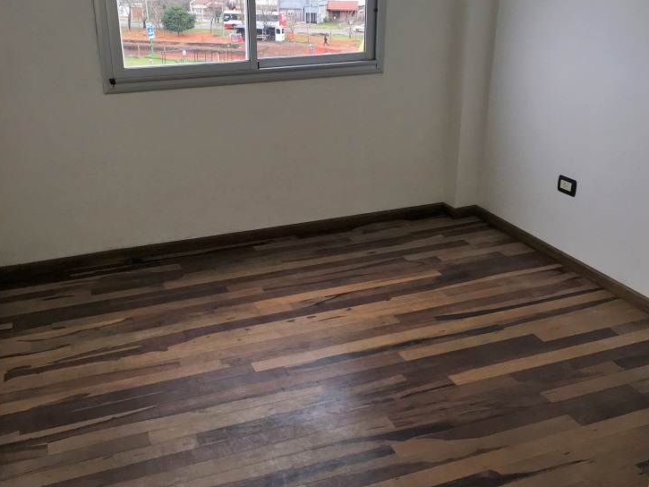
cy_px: 209
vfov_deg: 39.6
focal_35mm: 36
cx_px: 277
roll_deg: +1.2
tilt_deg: -21.1
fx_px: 675
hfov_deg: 51.2
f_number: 2.2
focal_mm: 4.15
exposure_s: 1/30
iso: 50
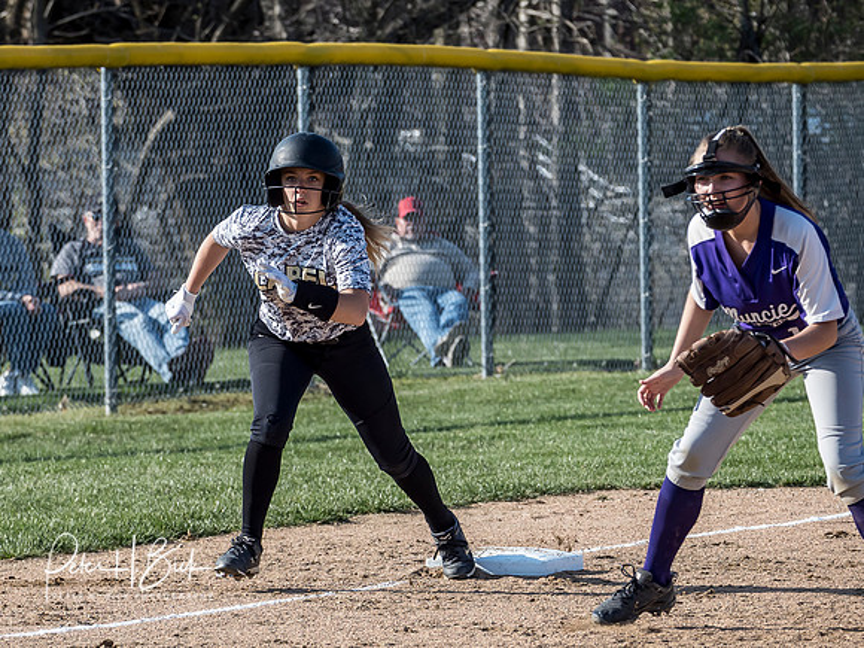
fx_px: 9431
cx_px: 237
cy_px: 327
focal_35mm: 378
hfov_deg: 5.2
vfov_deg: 3.9
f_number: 5
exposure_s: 1/1000
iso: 400
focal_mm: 127
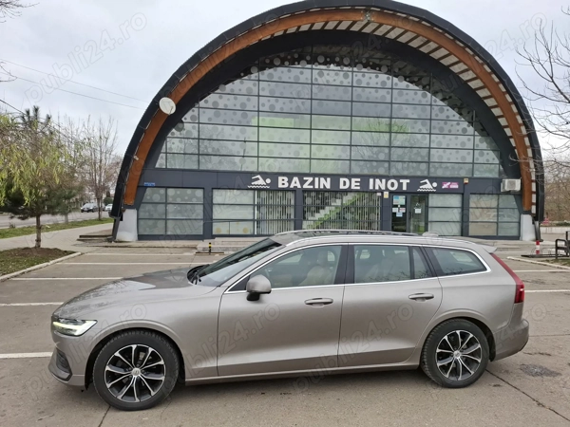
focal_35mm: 23
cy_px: 214
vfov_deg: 58.9
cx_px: 285
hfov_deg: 73.9
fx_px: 379
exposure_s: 1/233
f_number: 1.8
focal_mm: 5.54
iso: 50
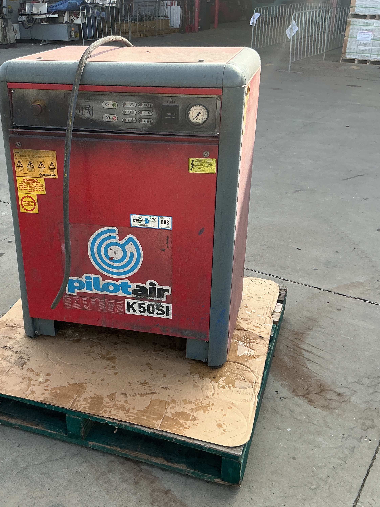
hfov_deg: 36.5
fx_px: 571
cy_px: 251
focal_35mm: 39
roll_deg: +0.8
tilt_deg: -23.9
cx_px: 127
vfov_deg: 47.9
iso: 25
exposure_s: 1/606
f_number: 1.8
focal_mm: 3
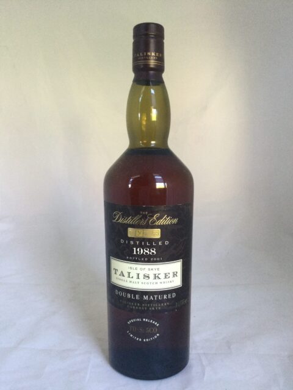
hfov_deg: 45.4
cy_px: 195
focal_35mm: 31
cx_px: 146
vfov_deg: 58.4
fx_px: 350
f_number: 2.4
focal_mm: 3.3
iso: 125
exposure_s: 1/33
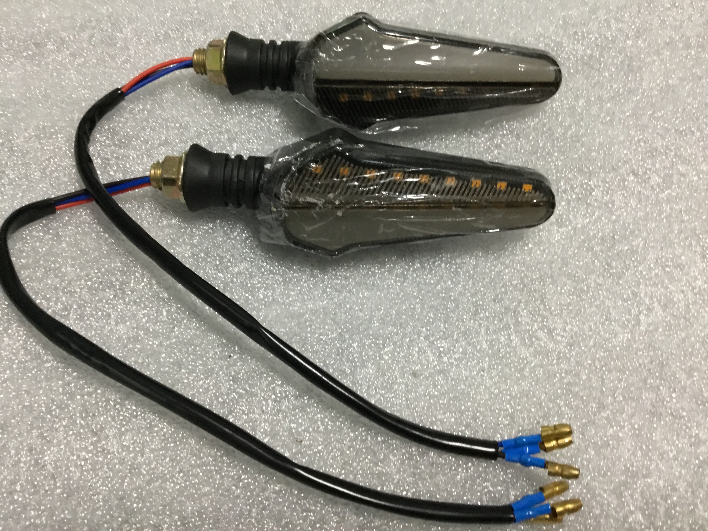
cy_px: 266
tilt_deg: -62.6
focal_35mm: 31
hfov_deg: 58.4
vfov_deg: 45.4
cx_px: 354
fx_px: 634
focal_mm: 3.3
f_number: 2.4
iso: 160
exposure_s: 1/33
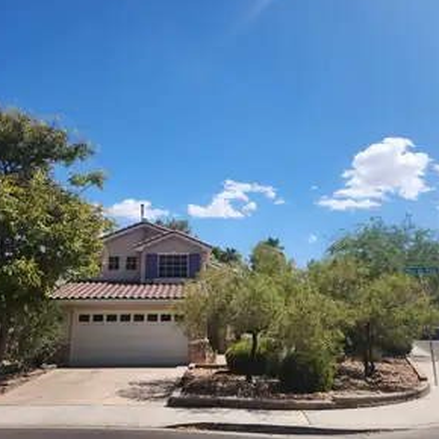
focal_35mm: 28
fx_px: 402
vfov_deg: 57.3
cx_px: 212
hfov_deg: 57.3
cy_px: 213
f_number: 1.8
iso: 20
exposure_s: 1/1925
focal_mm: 5.4
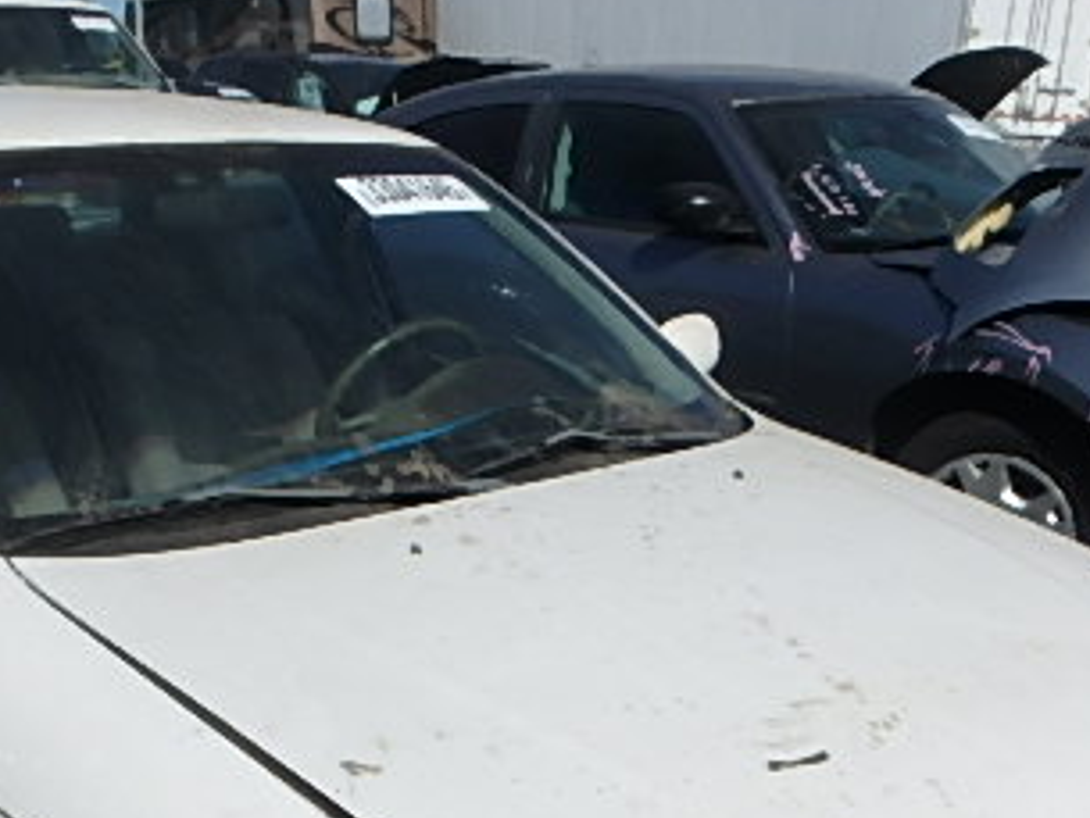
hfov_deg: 42.9
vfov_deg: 30.4
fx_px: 1386
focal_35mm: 44
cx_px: 511
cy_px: 836
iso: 125
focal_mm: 3.7
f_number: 6
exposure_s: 1/1000
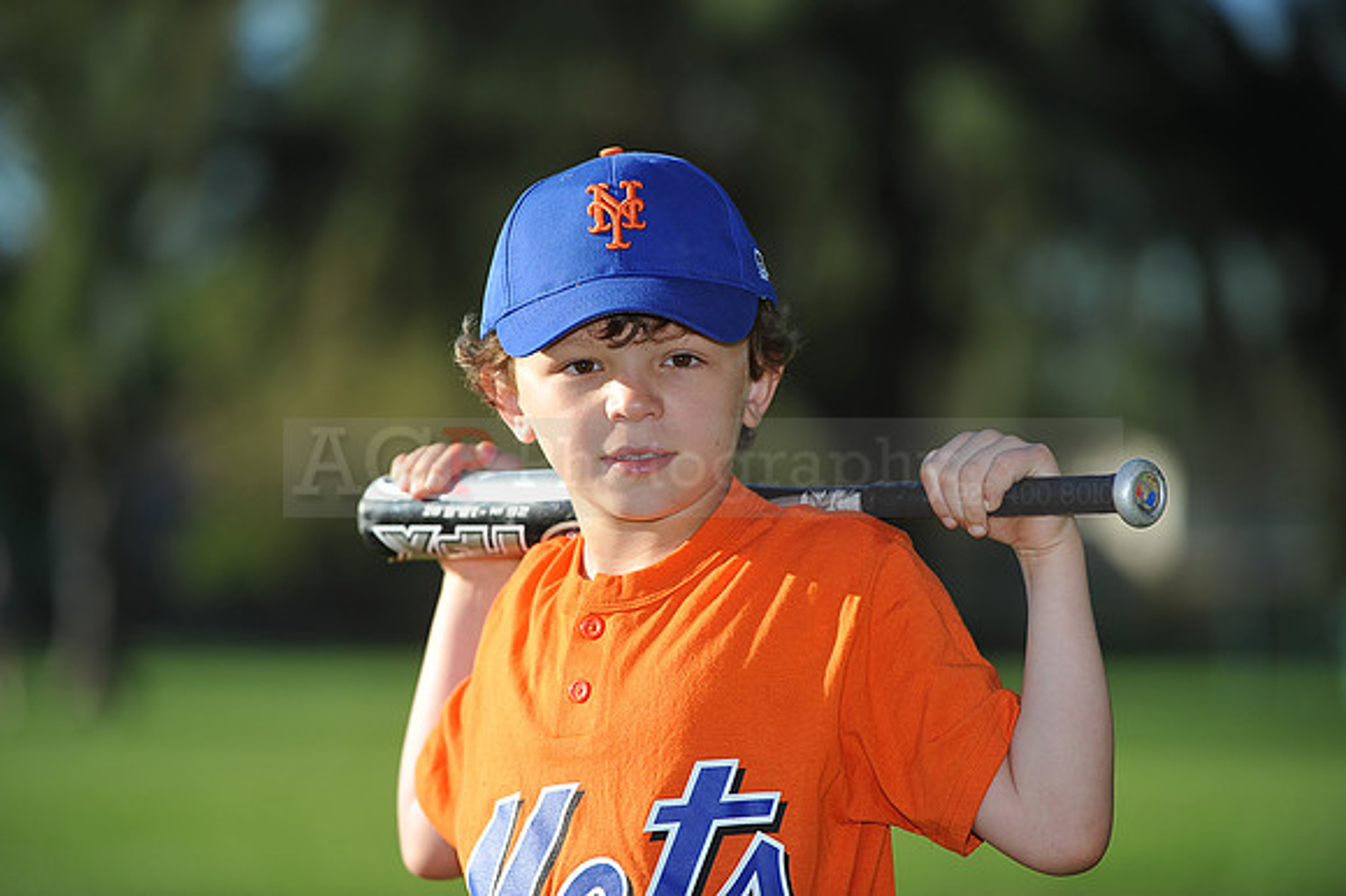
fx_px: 7473
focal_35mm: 200
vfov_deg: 6.9
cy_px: 448
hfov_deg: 10.3
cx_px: 673
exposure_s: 1/1250
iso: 200
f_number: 4
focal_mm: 200
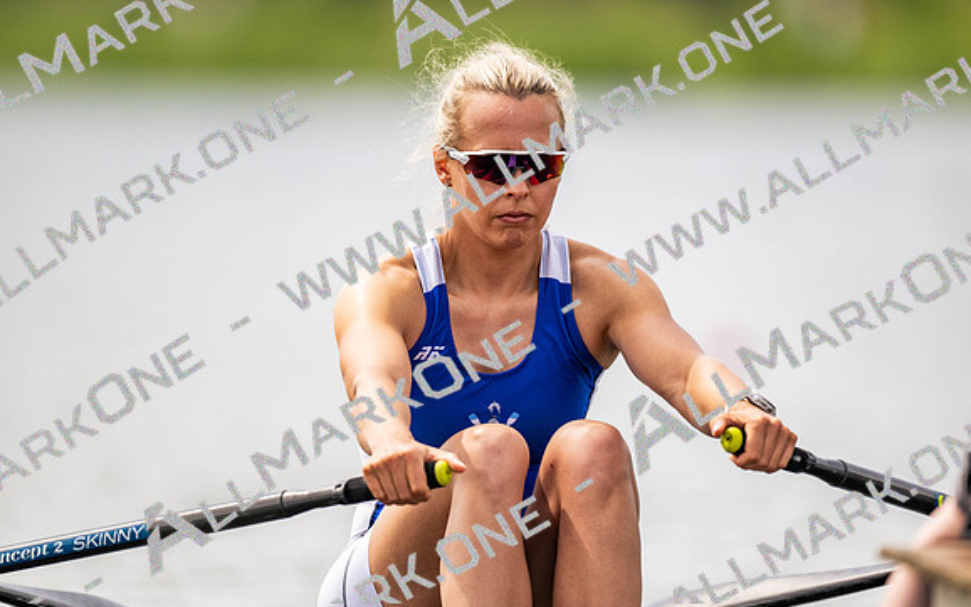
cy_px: 315
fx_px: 16245
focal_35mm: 614
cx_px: 486
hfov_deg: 3.4
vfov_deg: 2.1
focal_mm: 600
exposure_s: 1/2500
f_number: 4
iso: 400
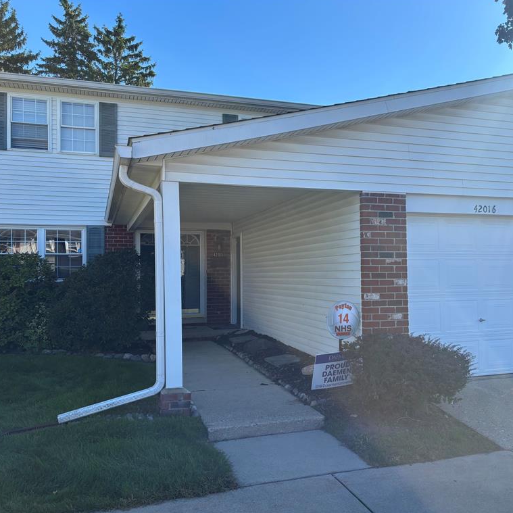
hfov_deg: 52.4
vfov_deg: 52.5
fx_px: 520
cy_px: 254
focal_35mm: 31
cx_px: 283
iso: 50
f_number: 1.6
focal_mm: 5.96
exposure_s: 1/1477
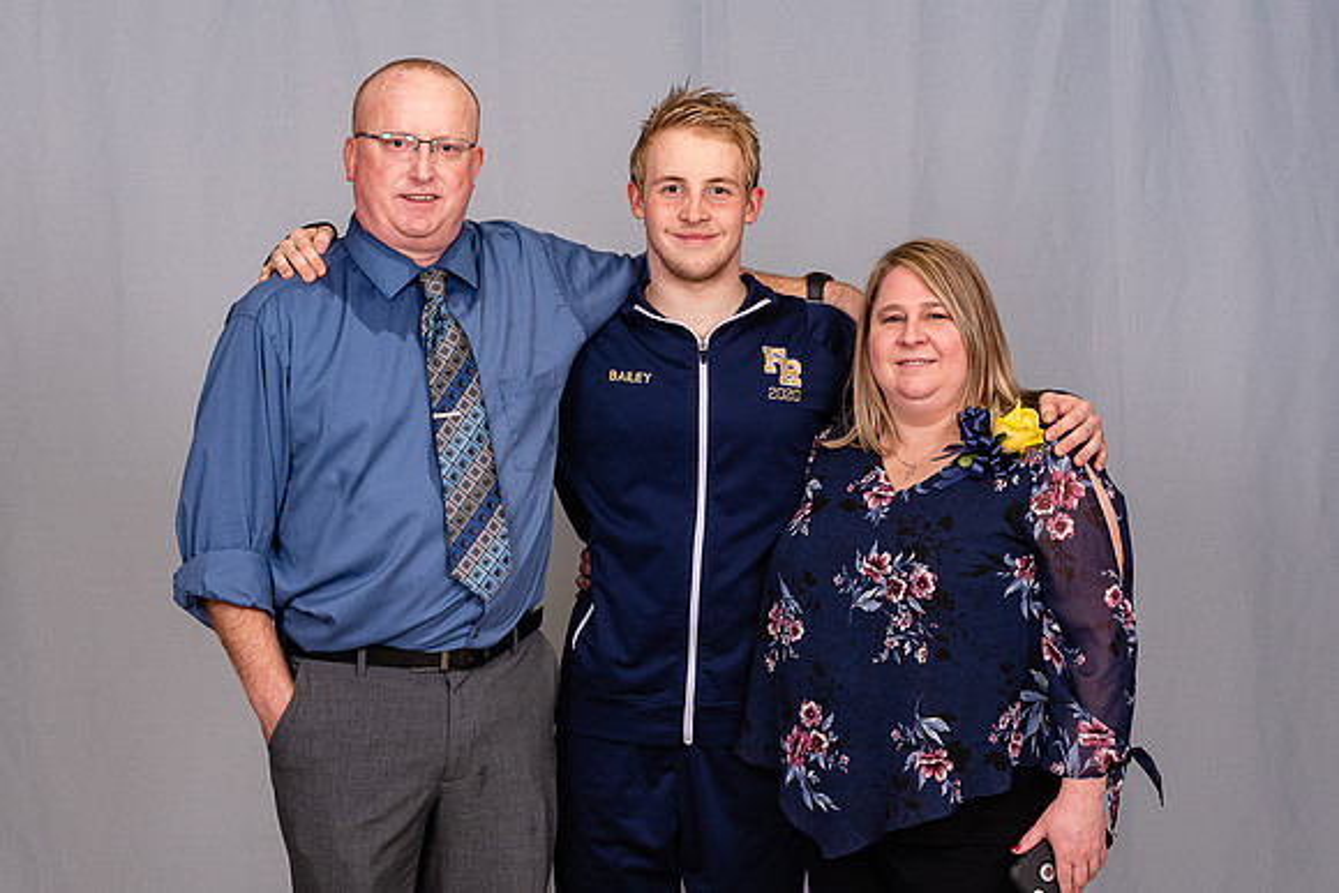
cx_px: 684
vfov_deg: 14.2
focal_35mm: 96
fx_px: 3571
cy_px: 644
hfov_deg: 21.2
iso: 400
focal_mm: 50
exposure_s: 1/200
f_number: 8
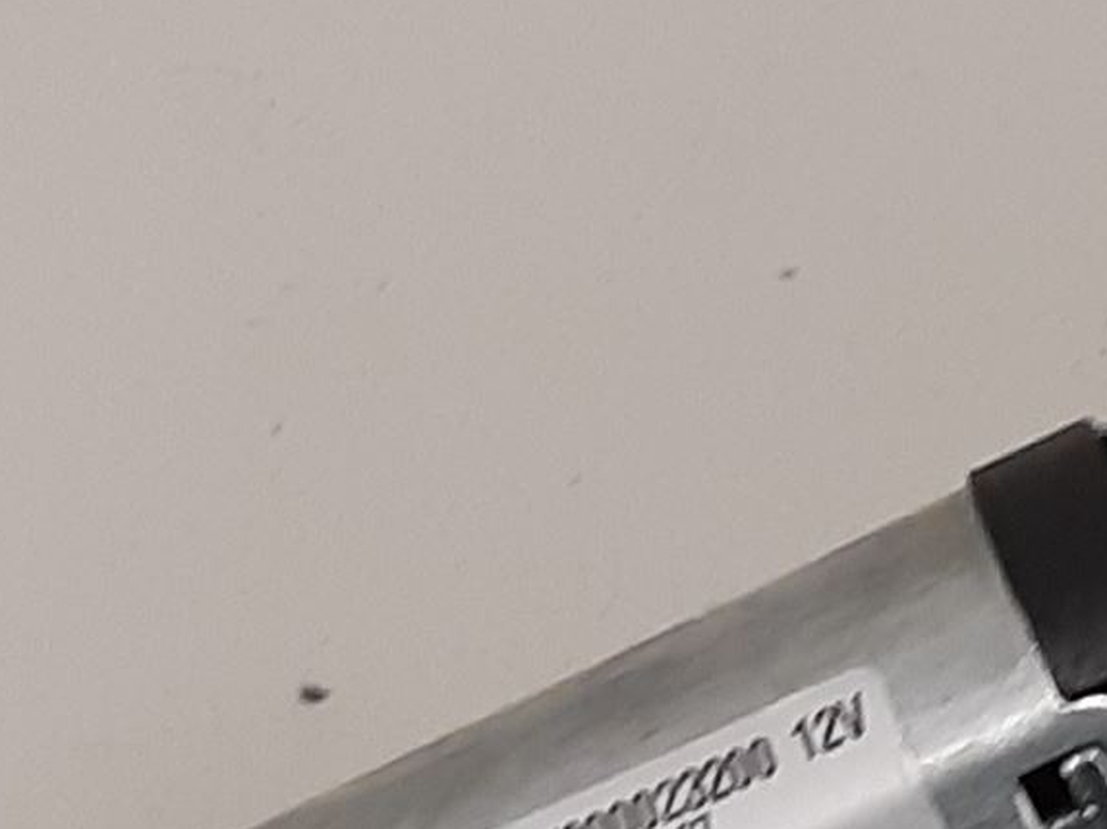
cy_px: 962
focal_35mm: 93
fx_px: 2972
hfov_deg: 18.9
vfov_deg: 15.4
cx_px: 1582
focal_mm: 3.93
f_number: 1.7
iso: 125
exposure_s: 1/50
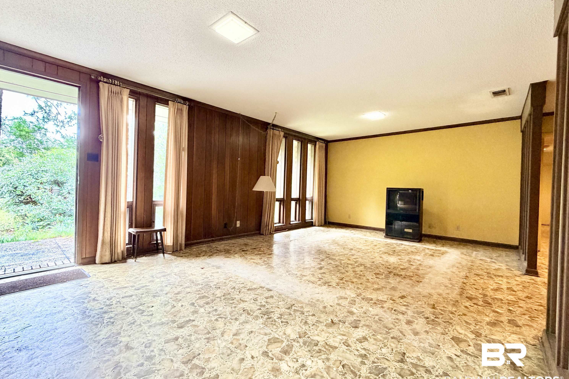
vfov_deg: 77.3
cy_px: 187
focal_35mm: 15
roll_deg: -0.1
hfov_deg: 100.4
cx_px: 284
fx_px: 237
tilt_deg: +0.0
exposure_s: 1/60
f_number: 2.2
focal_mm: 2.22
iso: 320
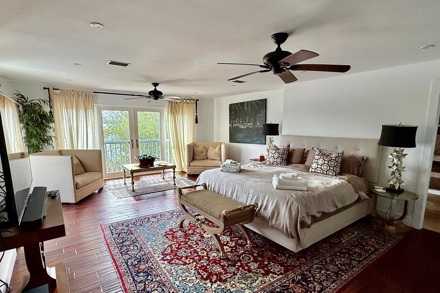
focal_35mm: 19
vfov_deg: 64.4
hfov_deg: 86.9
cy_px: 160
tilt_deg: -8.3
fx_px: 232
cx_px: 216
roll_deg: -0.6
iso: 64
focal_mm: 2.22
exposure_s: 1/126
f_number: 2.2
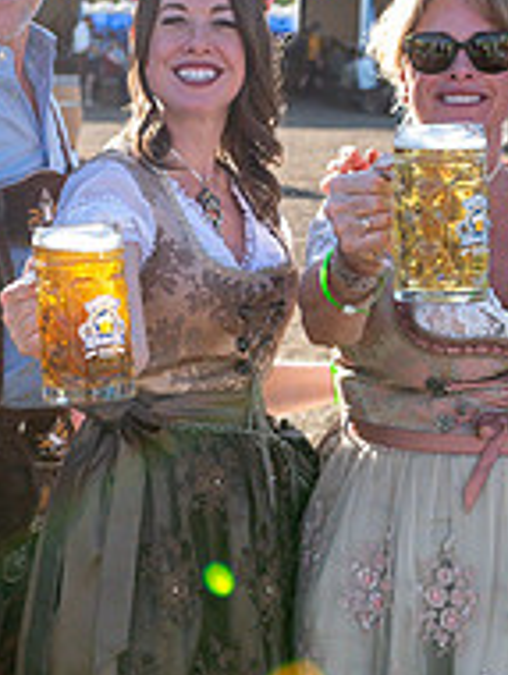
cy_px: 208
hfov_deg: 15.9
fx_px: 1777
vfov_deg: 21.4
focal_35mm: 91
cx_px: -25
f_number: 4
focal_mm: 31
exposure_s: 1/4000
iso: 1000
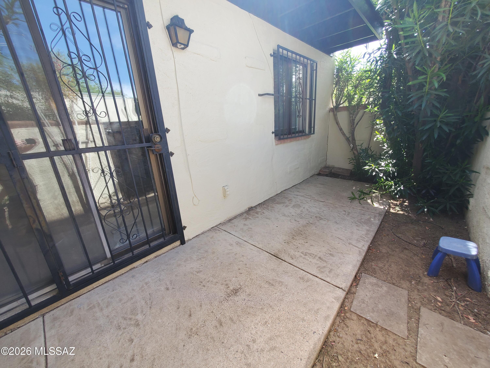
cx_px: 245
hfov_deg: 106.2
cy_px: 184
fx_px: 184
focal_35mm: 13
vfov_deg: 89.9
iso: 50
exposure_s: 1/141
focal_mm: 1.8
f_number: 2.2
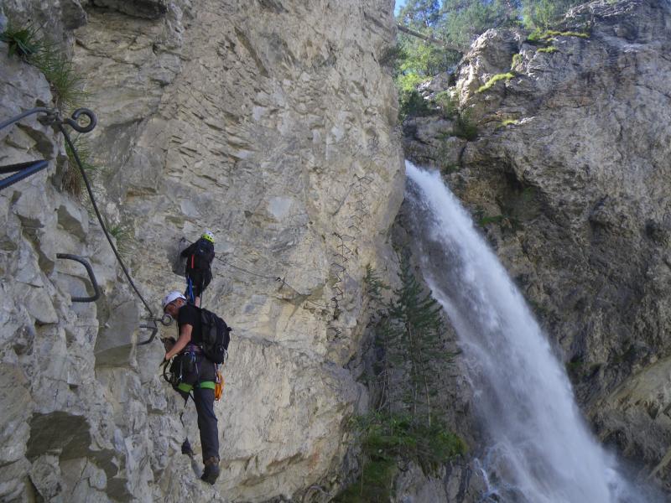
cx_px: 336
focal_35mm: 28
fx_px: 543
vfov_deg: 49.7
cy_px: 252
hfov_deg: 63.4
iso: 50
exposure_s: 1/100
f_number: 3.5
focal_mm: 5
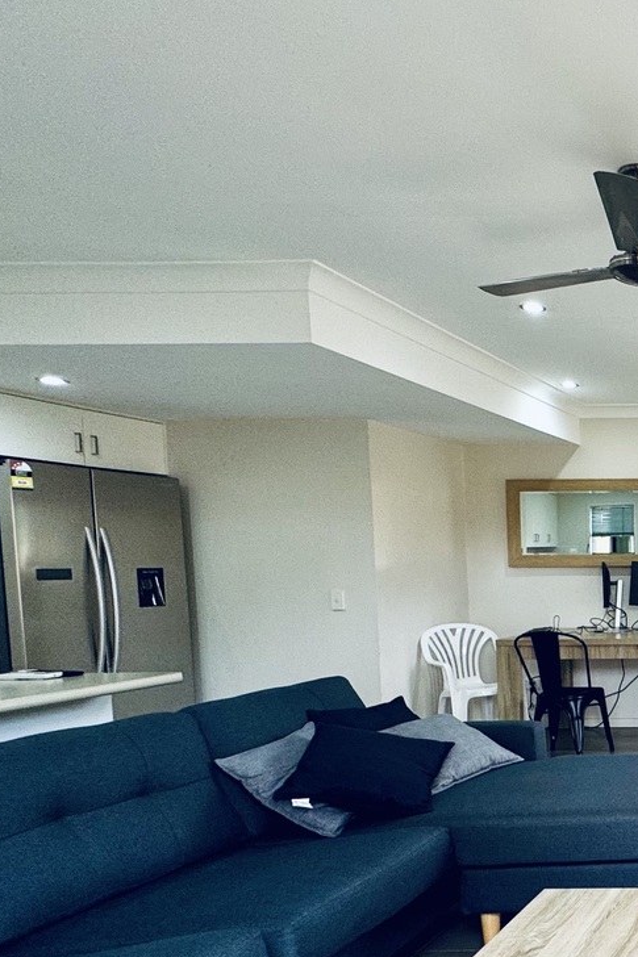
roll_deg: +1.7
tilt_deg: -3.2
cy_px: 607
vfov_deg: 61.0
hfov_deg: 30.7
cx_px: 887
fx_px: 798
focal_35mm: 30
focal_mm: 2.22
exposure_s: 1/99
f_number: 2.2
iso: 100
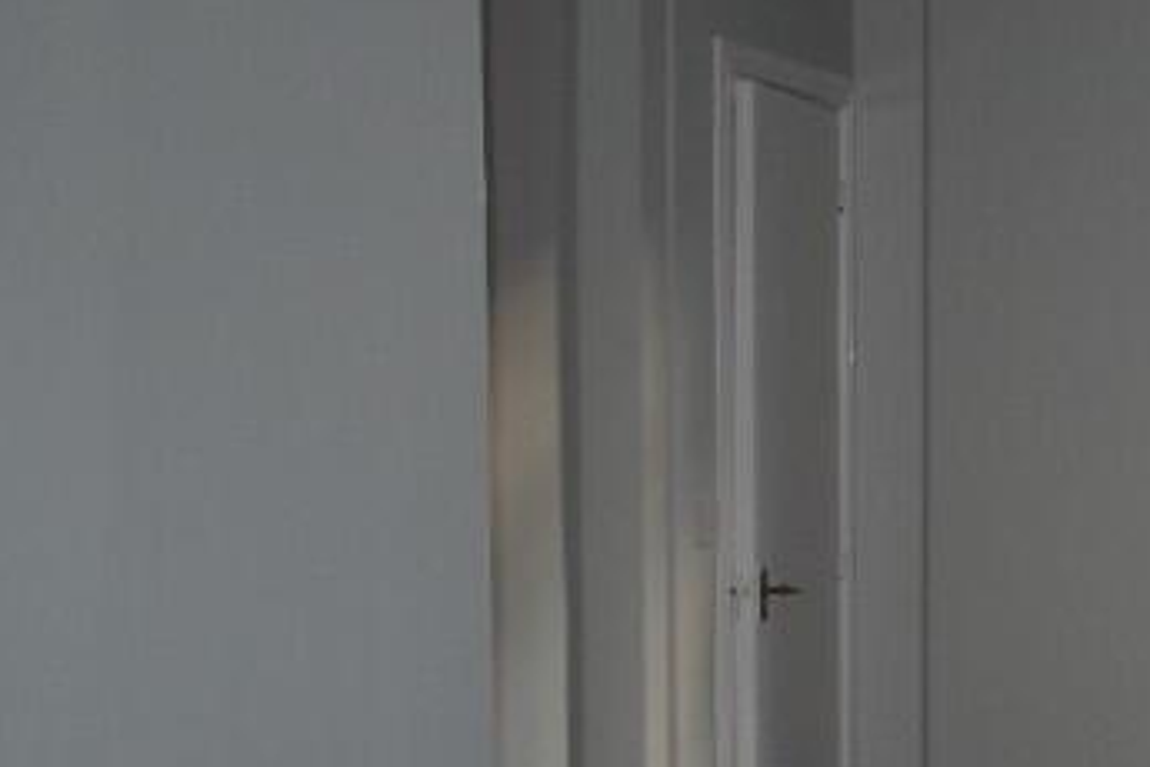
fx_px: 3418
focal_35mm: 107
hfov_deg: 17.3
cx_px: 1697
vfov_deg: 12.7
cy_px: 705
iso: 900
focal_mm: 24
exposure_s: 1/60
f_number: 3.8
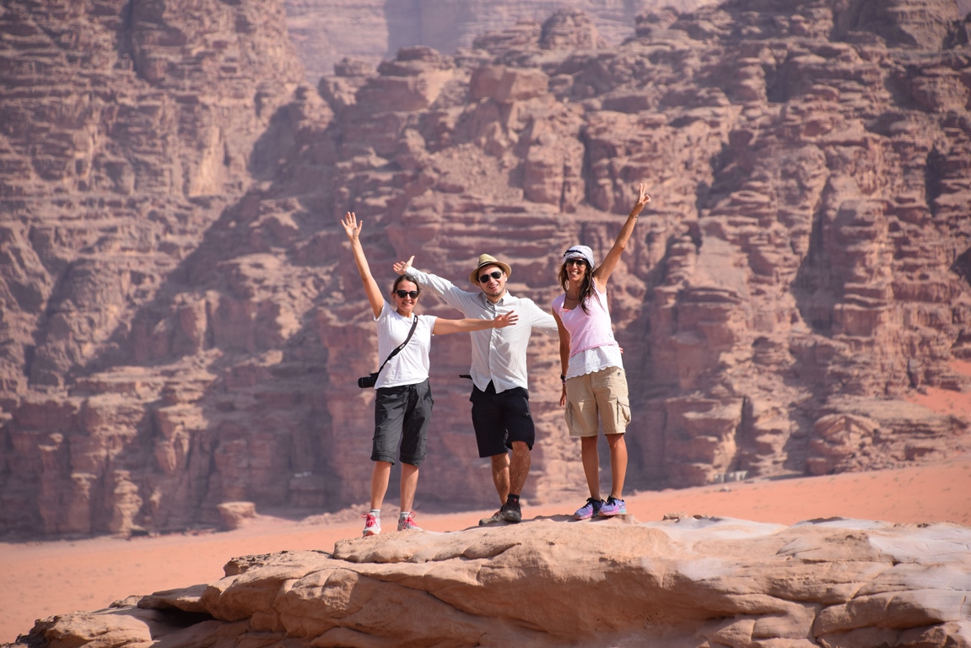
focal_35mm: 255
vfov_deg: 5.4
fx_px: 6879
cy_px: 324
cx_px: 486
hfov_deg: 8.1
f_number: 7.1
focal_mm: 170
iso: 200
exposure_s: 1/800
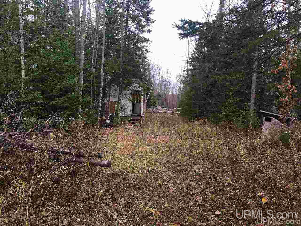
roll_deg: -1.9
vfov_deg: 48.2
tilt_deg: -0.7
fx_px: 252
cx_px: 150
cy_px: 113
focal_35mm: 29
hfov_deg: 61.7
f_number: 2.2
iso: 25
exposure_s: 1/171
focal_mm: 4.15
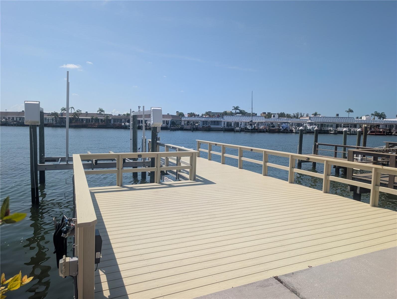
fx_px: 276
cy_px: 150
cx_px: 198
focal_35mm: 24
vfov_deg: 56.9
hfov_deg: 71.5
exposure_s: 1/1984
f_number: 1.68
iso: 27
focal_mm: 6.9
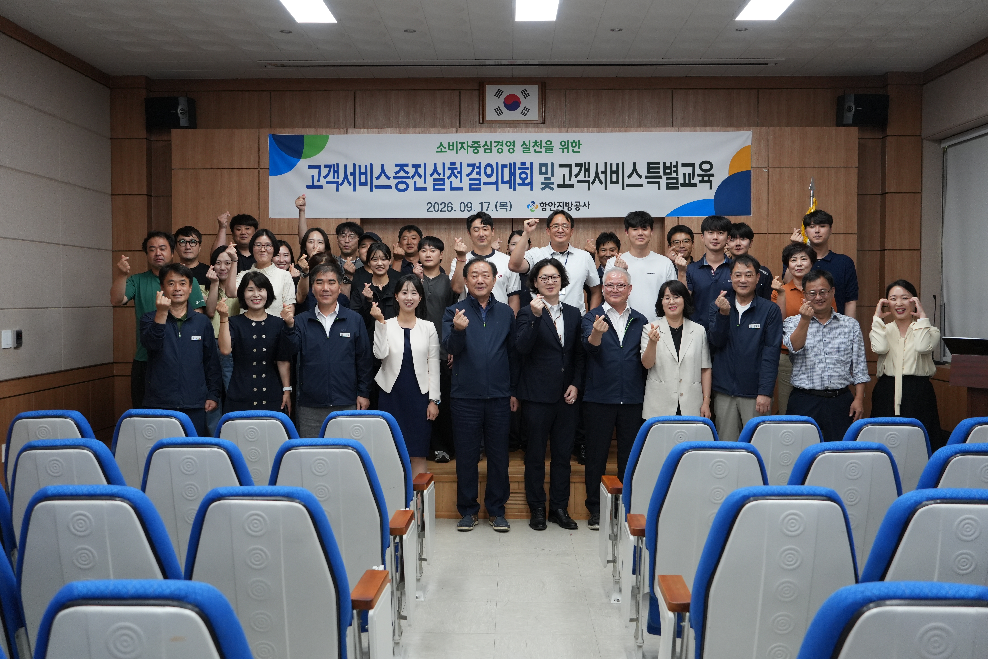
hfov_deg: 54.4
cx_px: 494
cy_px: 330
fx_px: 960
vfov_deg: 37.9
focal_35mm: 35
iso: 1600
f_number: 5
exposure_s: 1/160
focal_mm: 35
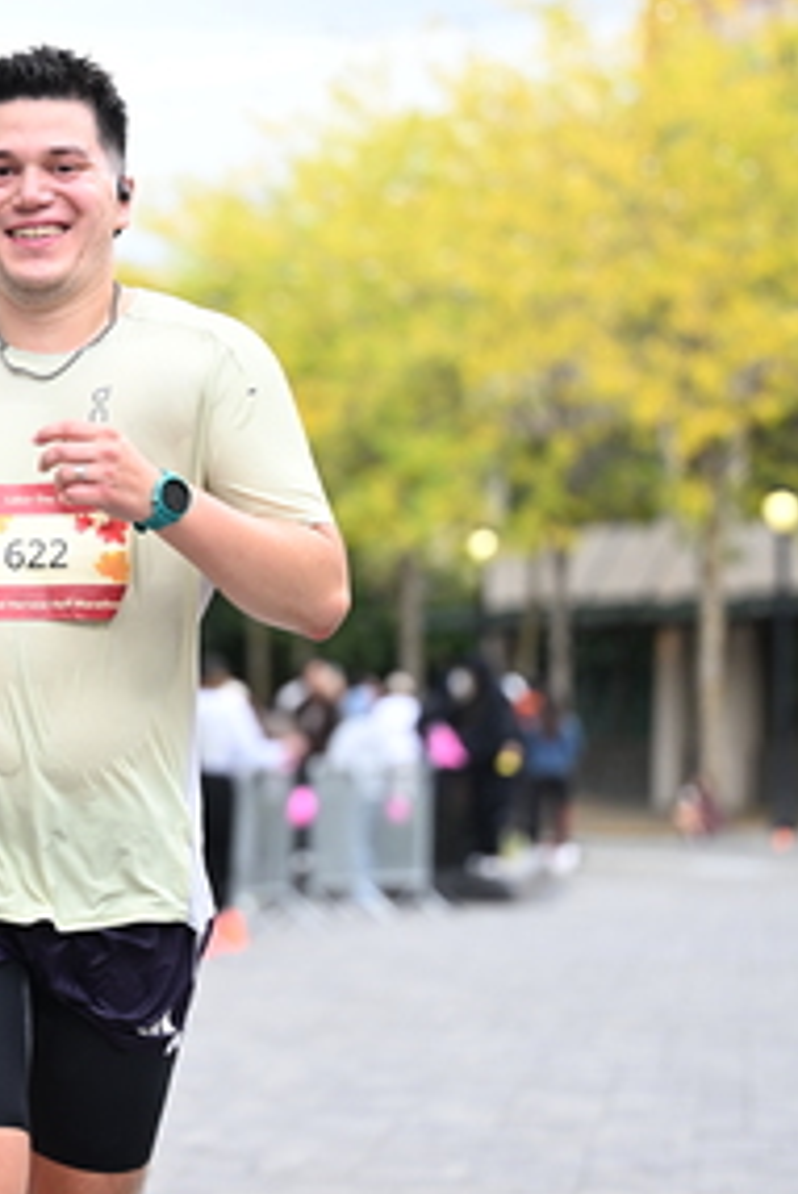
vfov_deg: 12.0
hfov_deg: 8.0
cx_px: 36
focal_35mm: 171
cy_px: 476
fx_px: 5678
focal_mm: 89
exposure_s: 1/1600
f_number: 2.8
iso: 640
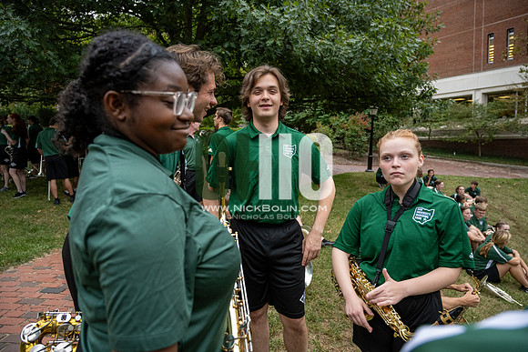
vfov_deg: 53.2
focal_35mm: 24
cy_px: 176
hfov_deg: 73.7
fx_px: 352
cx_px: 264
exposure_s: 1/500
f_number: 4
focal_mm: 24
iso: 1250
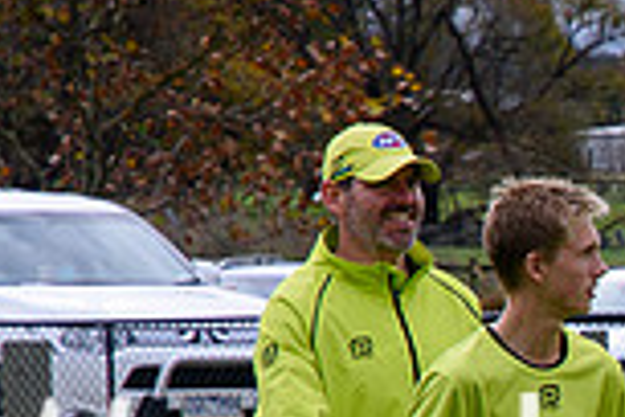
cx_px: 1393
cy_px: 718
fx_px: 9218
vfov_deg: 2.6
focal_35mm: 531
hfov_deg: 3.8
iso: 100
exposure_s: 1/160
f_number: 6.3
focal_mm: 62
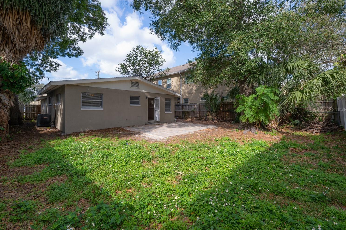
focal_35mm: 15
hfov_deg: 100.4
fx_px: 144
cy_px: 109
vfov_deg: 77.1
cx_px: 167
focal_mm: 14
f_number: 9
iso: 320
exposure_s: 1/320
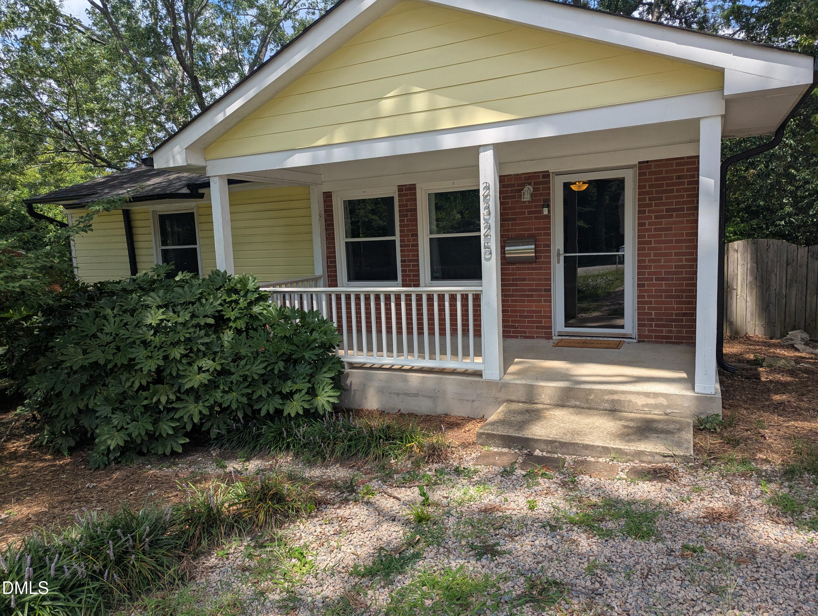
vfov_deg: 56.9
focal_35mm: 24
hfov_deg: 71.5
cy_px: 308
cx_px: 409
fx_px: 568
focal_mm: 6.81
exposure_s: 1/1397
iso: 49
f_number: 1.85
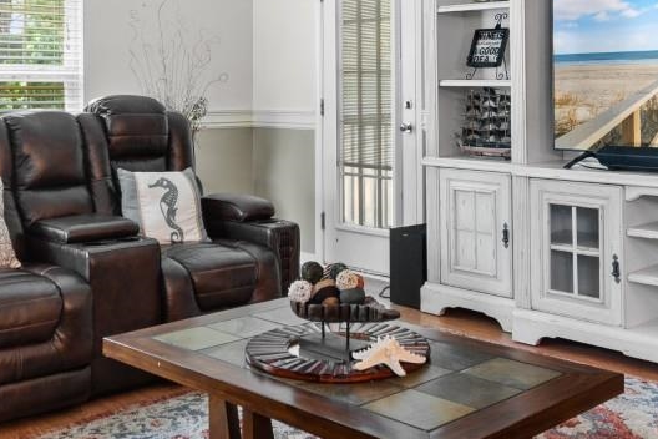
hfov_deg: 42.7
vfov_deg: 28.5
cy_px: 75
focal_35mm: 46
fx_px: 841
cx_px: 323
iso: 100
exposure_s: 1/4
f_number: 4.5
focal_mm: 10
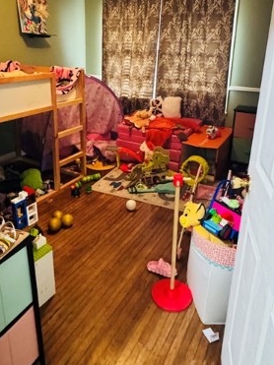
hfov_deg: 48.2
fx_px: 306
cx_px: 128
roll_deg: -1.1
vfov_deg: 60.7
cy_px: 134
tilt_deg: -16.3
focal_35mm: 29
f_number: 2.2
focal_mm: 2.22
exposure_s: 1/30
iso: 1250
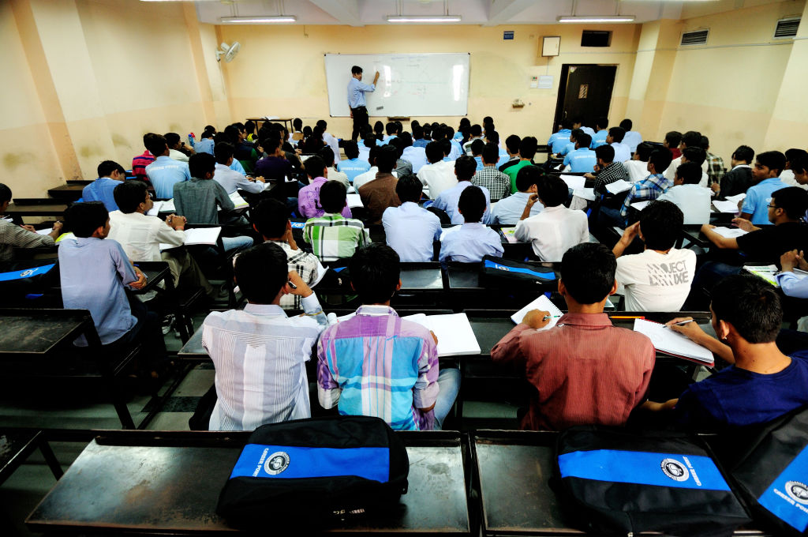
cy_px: 268
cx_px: 404
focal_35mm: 18
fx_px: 403
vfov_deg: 67.2
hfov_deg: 90.1
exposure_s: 1/20
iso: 400
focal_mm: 12
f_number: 4
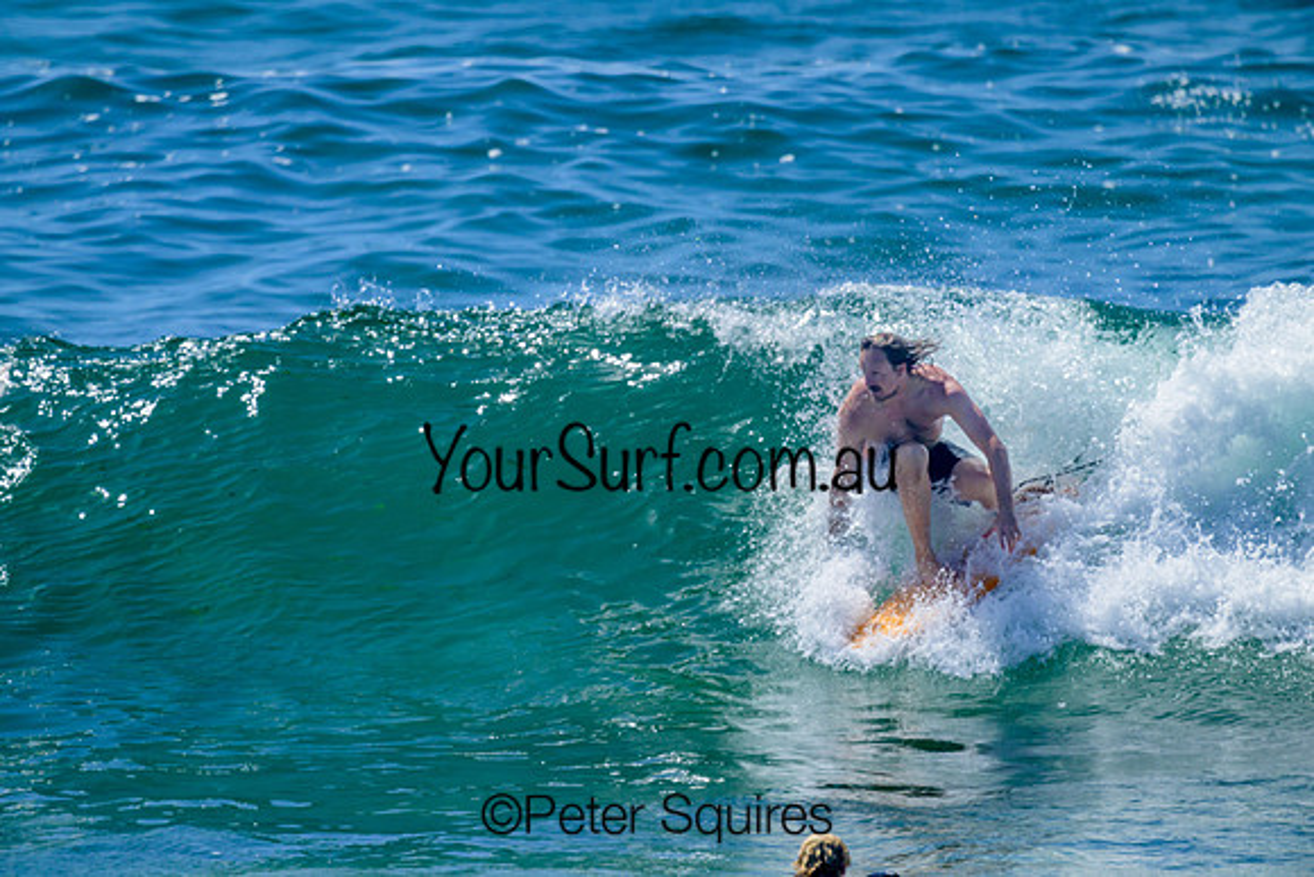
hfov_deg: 1.8
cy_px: 438
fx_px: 40888
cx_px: 657
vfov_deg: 1.2
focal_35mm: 1120
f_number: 9
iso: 400
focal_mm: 1120
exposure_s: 1/2000
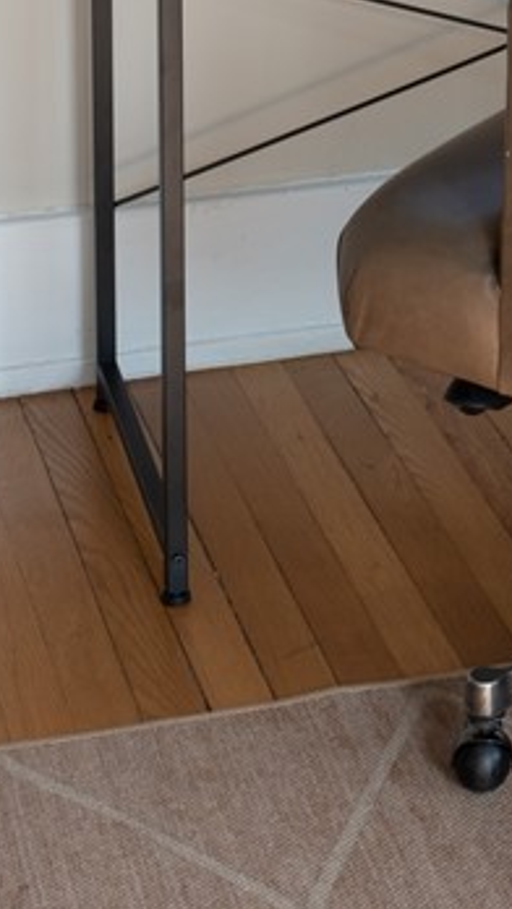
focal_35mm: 121
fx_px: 2918
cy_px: -423
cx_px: 619
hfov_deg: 9.9
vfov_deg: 16.3
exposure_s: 1/60
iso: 250
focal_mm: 24.7
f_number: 5.6
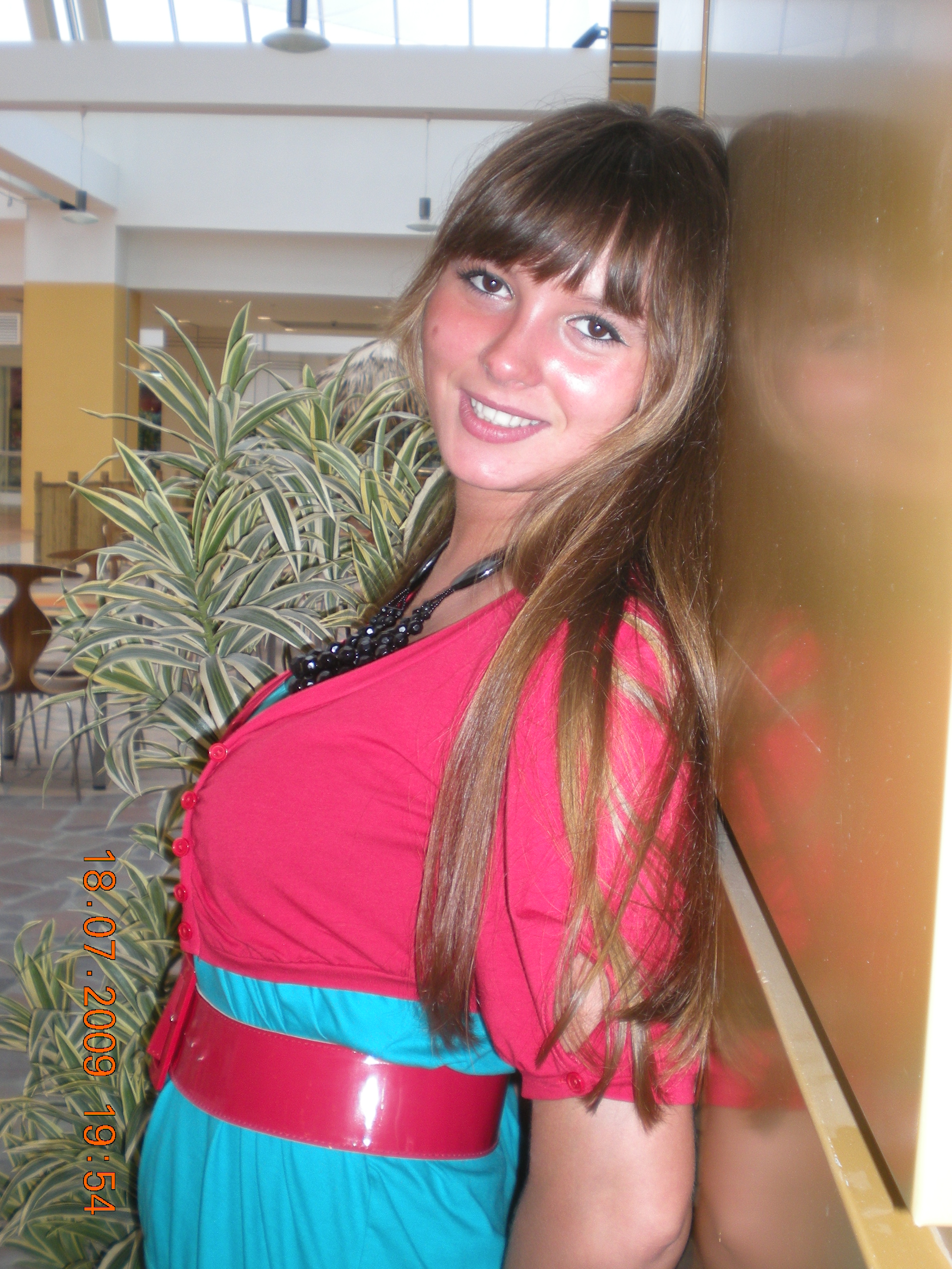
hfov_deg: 32.9
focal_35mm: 44
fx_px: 1613
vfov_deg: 42.9
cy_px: 634
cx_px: 476
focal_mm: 7.4
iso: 77
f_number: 3.5
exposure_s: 1/30
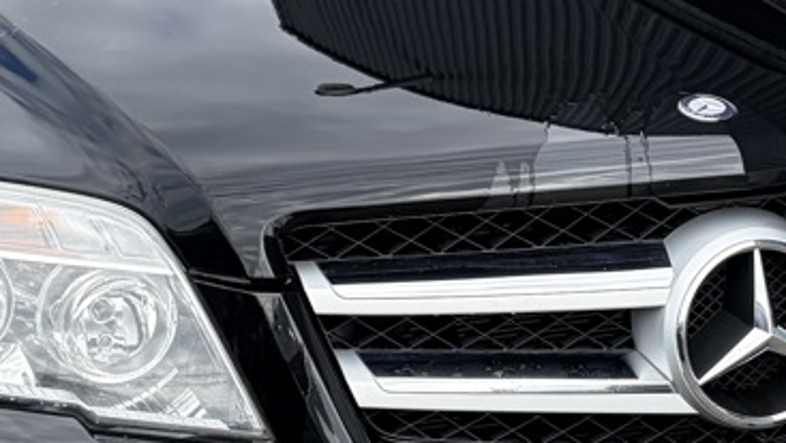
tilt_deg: -11.3
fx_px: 2315
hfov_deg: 19.2
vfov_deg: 10.9
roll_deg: -2.3
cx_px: 475
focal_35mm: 111
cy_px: 180
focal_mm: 5.96
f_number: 1.6
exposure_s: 1/1155
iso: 50
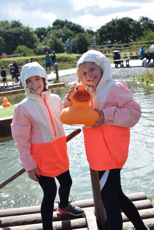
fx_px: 337
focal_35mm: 52
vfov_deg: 37.9
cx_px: 77
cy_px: 115
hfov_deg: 25.8
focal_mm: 35
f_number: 5.6
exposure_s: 1/1600
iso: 400
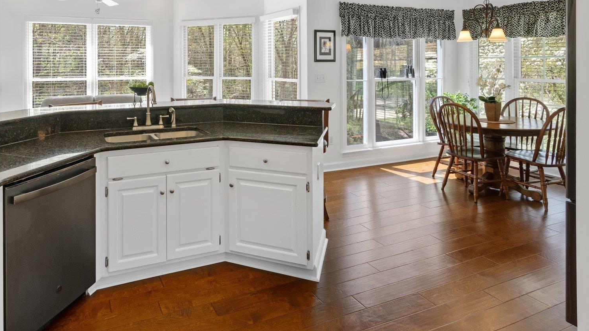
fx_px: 359
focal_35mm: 23
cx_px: 217
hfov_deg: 77.1
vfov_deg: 47.1
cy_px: 71
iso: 200
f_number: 9
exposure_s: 1/6
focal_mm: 16
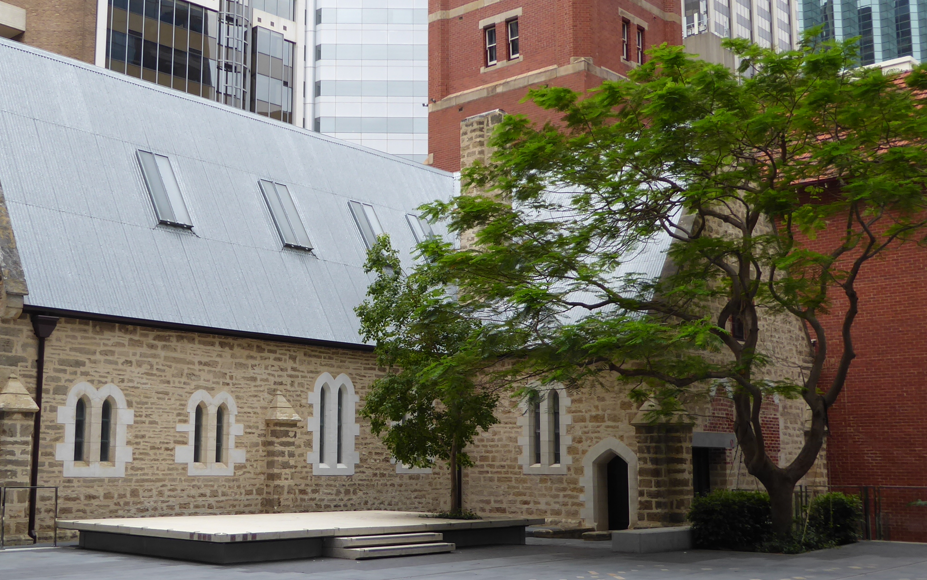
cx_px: 356
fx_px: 1162
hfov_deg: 43.2
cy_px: 310
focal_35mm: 46
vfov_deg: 28.0
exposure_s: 1/100
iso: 80
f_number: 3.6
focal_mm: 5.8
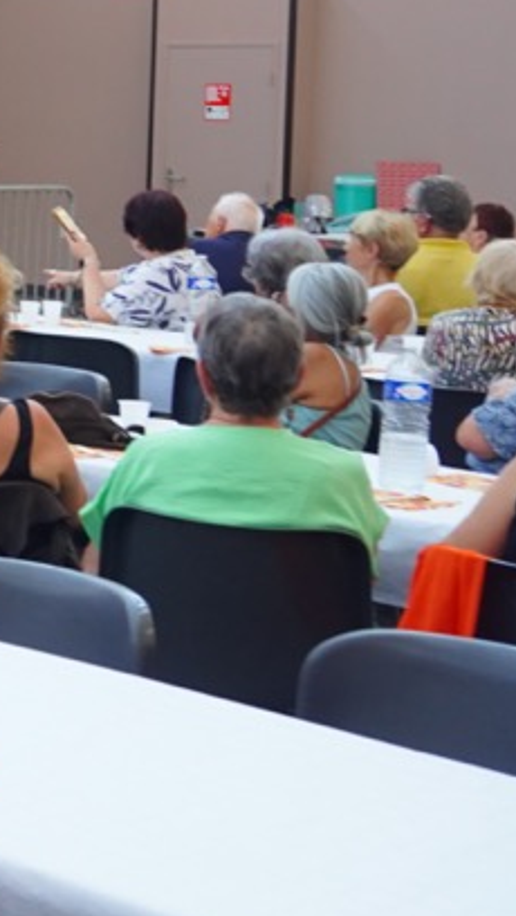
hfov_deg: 10.6
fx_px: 2234
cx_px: -859
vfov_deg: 22.8
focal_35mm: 92
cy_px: 178
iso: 2000
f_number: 4.5
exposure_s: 1/80
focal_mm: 28
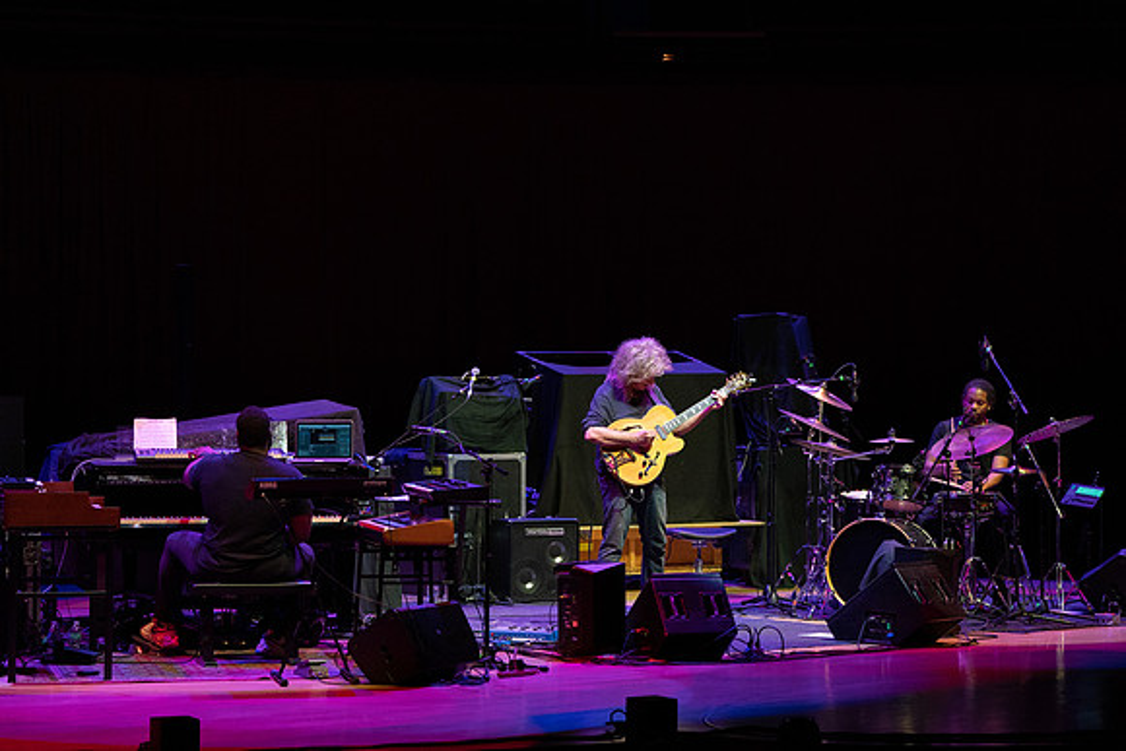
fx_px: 3767
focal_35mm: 120
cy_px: 376
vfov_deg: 11.4
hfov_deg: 17.0
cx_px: 563
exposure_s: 1/250
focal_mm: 119
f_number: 5
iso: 3200
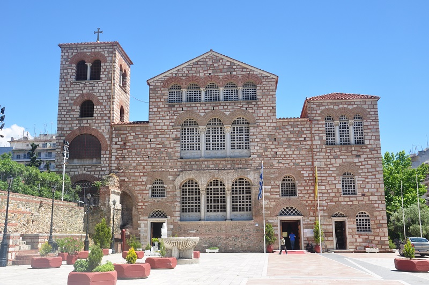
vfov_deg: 34.1
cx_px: 214
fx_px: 464
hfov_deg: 49.6
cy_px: 142
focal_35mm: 39
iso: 200
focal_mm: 26
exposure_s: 1/200
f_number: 10
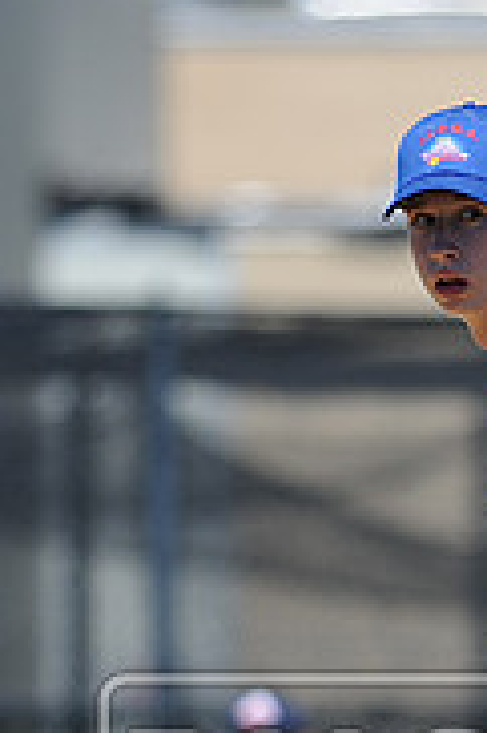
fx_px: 22606
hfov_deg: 1.2
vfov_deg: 1.9
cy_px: 818
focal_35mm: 1112
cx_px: 570
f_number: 4
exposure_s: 1/2000
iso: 200
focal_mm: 300
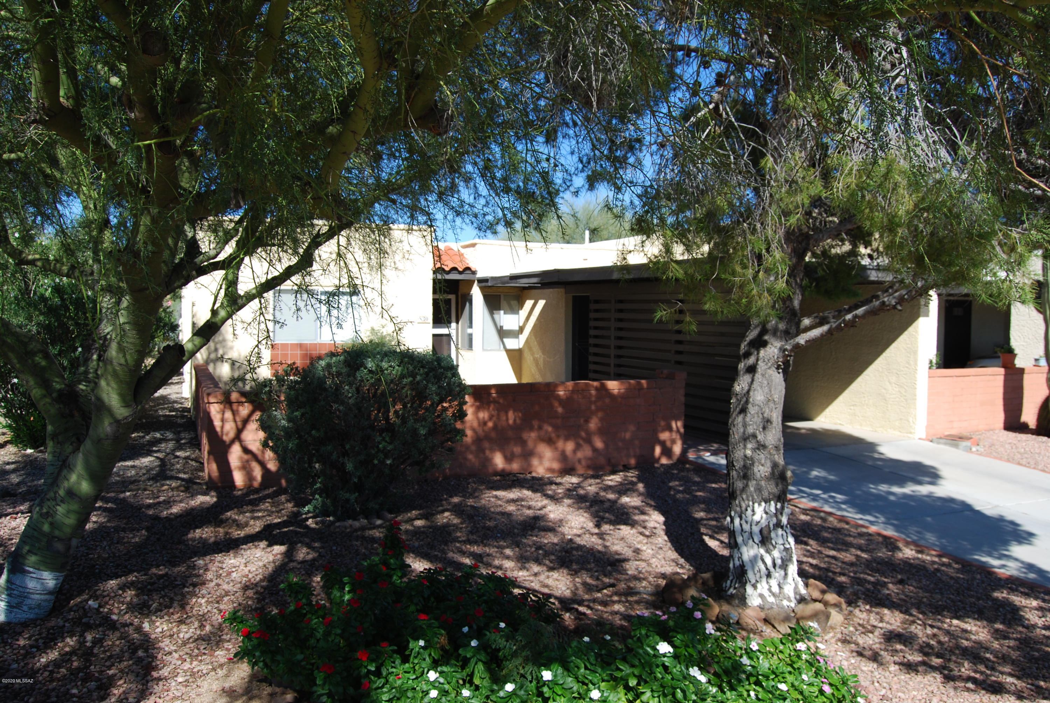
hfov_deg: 67.3
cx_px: 525
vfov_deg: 48.0
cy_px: 352
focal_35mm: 27
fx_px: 788
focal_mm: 18
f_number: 7.1
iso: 100
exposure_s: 1/200
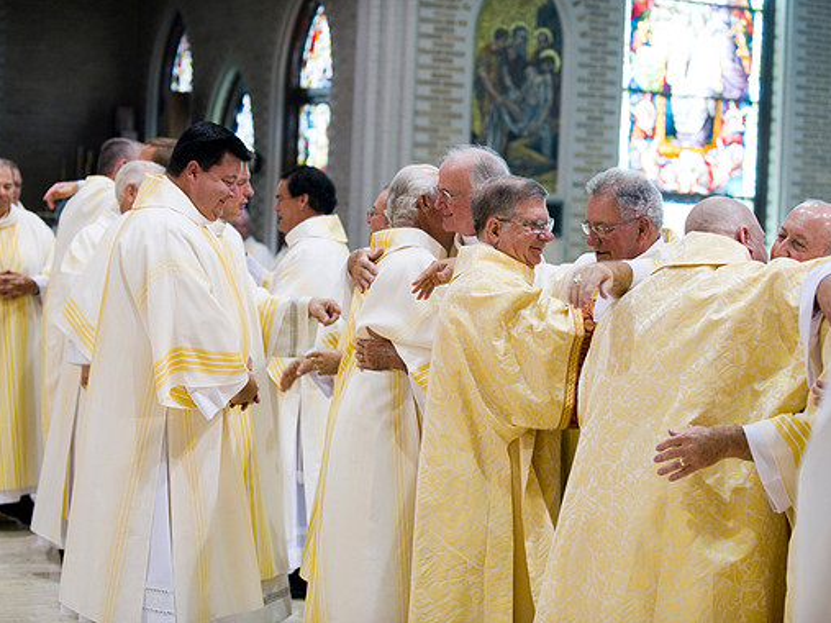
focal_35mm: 77
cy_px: 312
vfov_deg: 19.1
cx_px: 421
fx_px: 1848
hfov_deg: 25.3
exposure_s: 1/125
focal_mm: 70
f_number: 2.8
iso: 2000
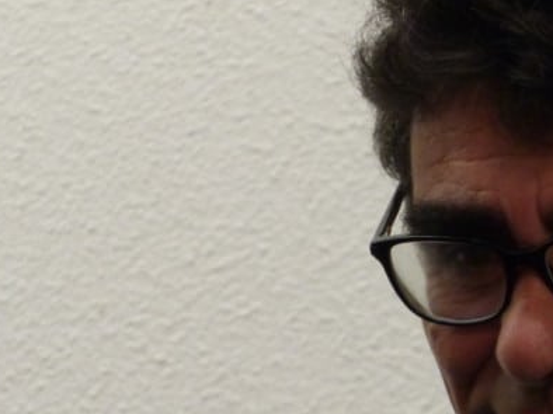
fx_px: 4135
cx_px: 618
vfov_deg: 5.7
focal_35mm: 259
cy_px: 289
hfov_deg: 7.6
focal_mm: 18.3
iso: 400
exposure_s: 1/40
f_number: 2.8
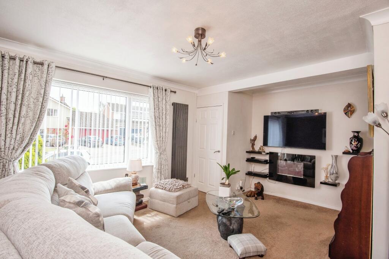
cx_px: 194
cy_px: 130
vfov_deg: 70.5
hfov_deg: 93.3
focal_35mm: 17
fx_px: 184
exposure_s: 1/60
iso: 400
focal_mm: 17
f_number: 11
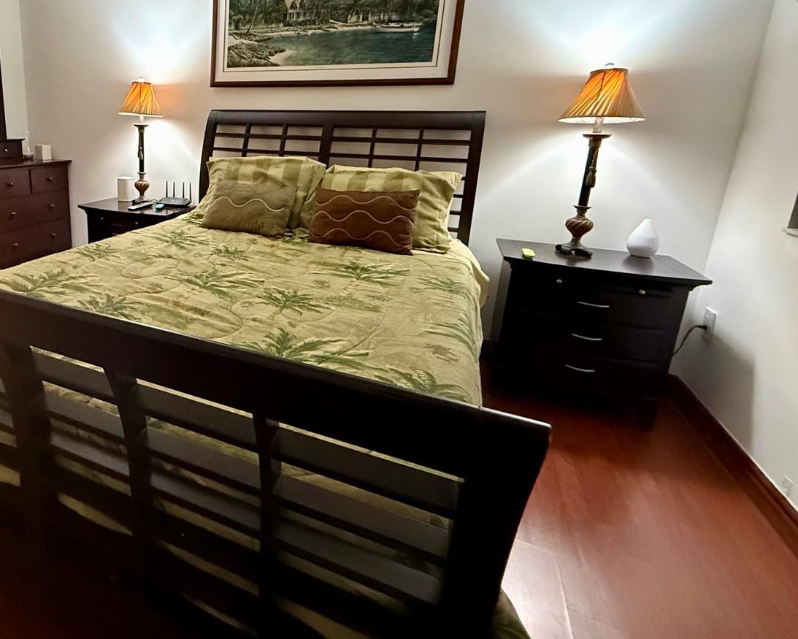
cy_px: 234
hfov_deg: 75.9
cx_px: 223
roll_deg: -1.1
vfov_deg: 66.9
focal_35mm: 20
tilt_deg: -13.2
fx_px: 472
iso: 1000
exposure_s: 1/60
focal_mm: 2.22
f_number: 2.2
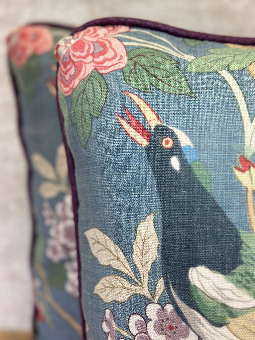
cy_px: 170
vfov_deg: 39.7
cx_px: 128
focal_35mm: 48
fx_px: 471
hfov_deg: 30.3
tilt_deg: -17.3
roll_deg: +2.8
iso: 80
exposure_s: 1/120
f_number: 1.78
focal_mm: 6.86
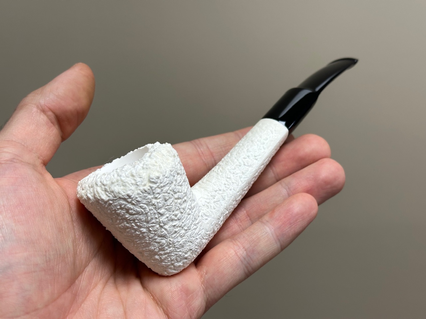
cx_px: 213
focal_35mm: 48
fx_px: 591
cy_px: 160
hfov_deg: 39.7
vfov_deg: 30.3
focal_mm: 6.86
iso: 80
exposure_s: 1/121
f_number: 1.78
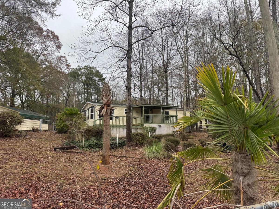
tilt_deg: +9.3
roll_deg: +0.7
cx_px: 140
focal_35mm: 24
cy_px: 104
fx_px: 193
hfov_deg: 71.6
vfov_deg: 56.8
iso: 64
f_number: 1.78
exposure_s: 1/230
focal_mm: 6.76
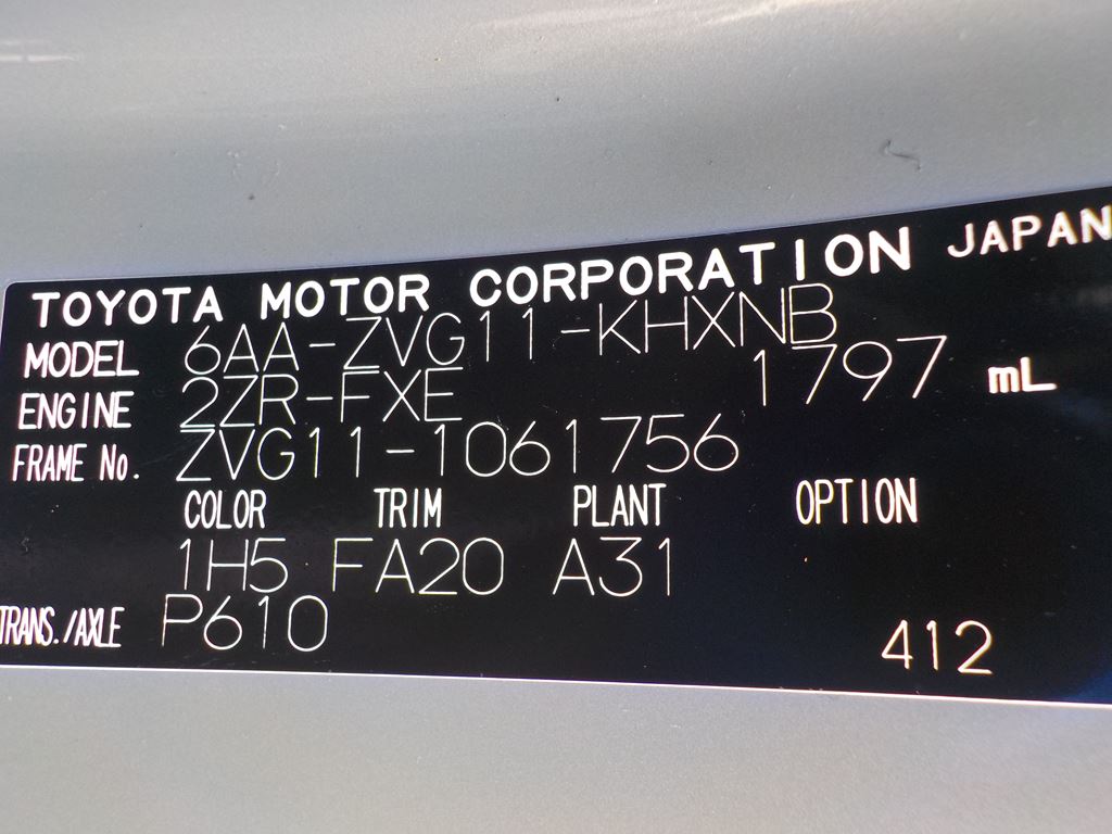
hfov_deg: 60.0
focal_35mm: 30
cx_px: 556
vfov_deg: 46.8
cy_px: 417
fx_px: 964
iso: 125
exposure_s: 1/50
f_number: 3.3
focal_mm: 4.1
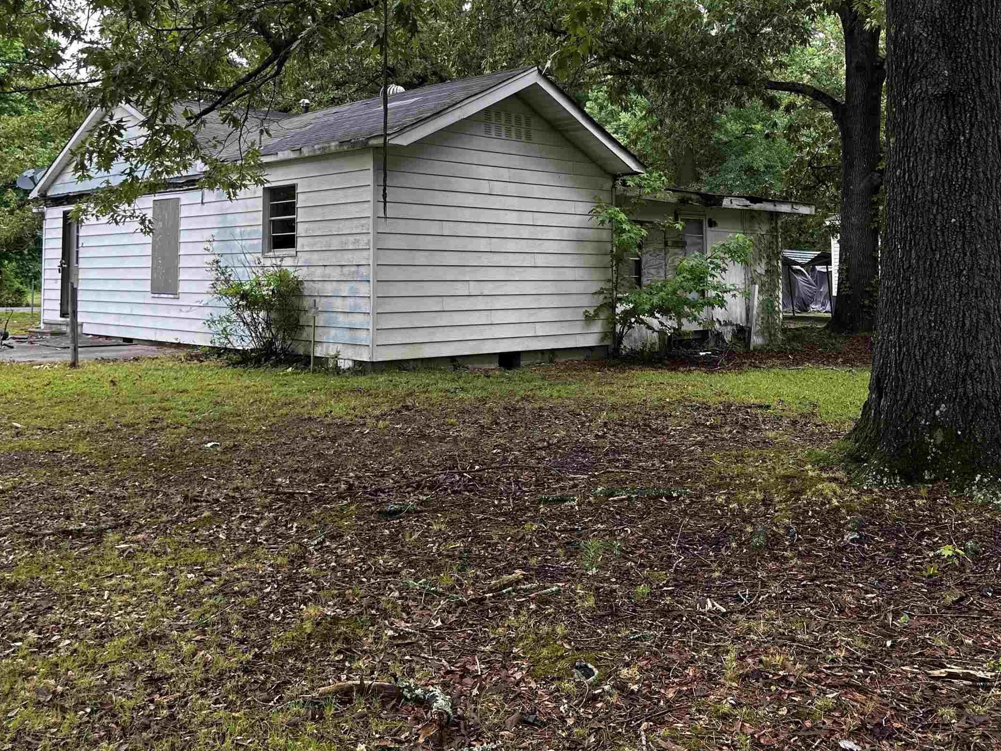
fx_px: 1012
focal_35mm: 35
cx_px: 515
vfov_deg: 40.0
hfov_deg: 52.6
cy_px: 230
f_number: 1.78
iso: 64
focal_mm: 6.86
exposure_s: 1/242
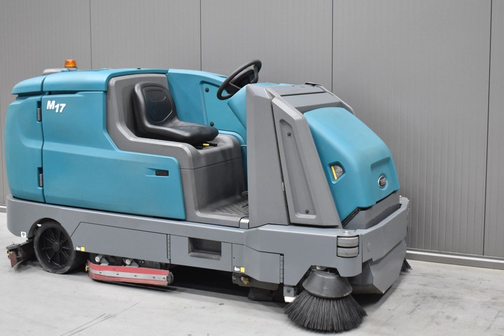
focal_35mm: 51
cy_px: 153
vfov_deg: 26.7
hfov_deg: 39.1
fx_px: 708
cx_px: 227
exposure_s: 1/50
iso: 1600
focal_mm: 29
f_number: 4.2
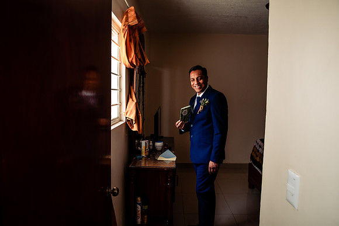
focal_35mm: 24
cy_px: 113
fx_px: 226
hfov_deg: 73.7
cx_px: 170
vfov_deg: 53.2
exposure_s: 1/200
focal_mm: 24
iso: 400
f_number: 3.2
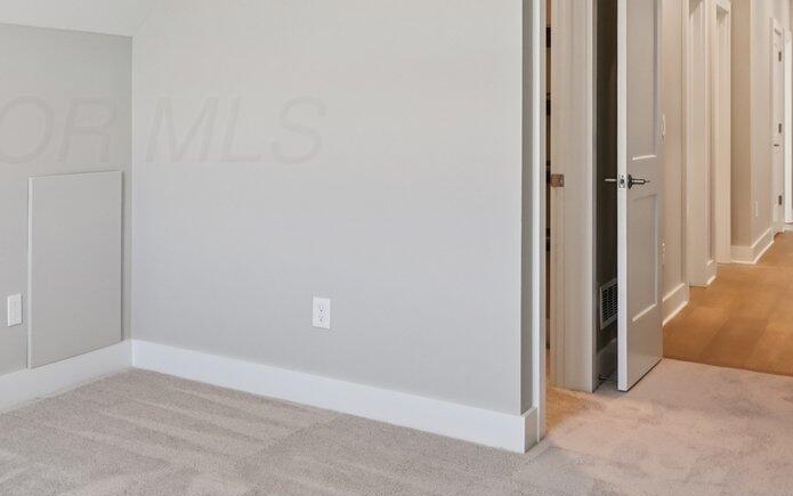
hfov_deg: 43.4
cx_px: 91
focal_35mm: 42
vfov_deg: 30.1
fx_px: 908
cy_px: 128
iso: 400
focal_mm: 14
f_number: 4.8
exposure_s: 1/30
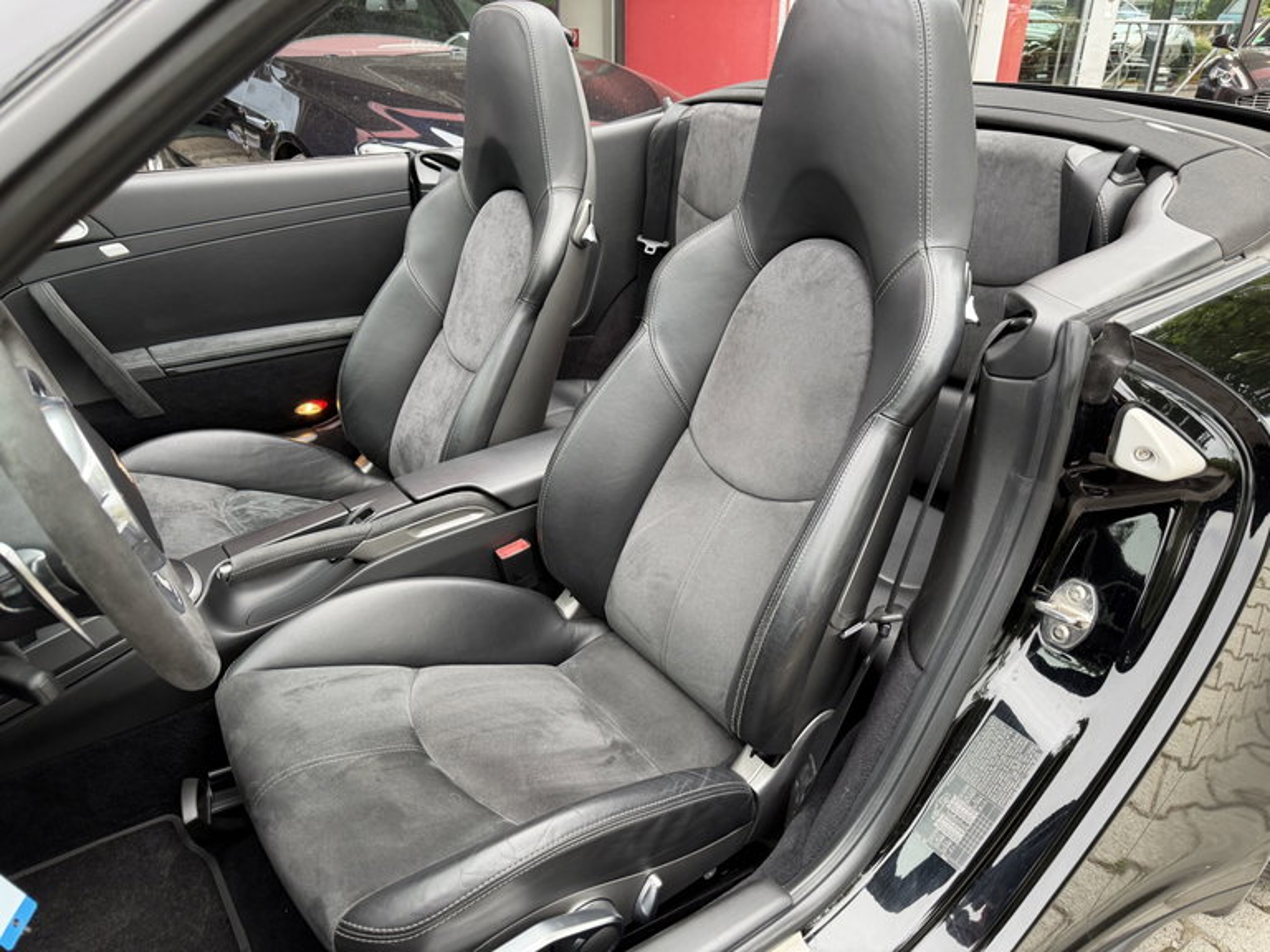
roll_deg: +0.6
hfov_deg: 71.6
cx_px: 635
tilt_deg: -26.4
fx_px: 881
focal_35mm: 24
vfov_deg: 56.8
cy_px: 476
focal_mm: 6.76
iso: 160
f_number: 1.78
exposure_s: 1/121
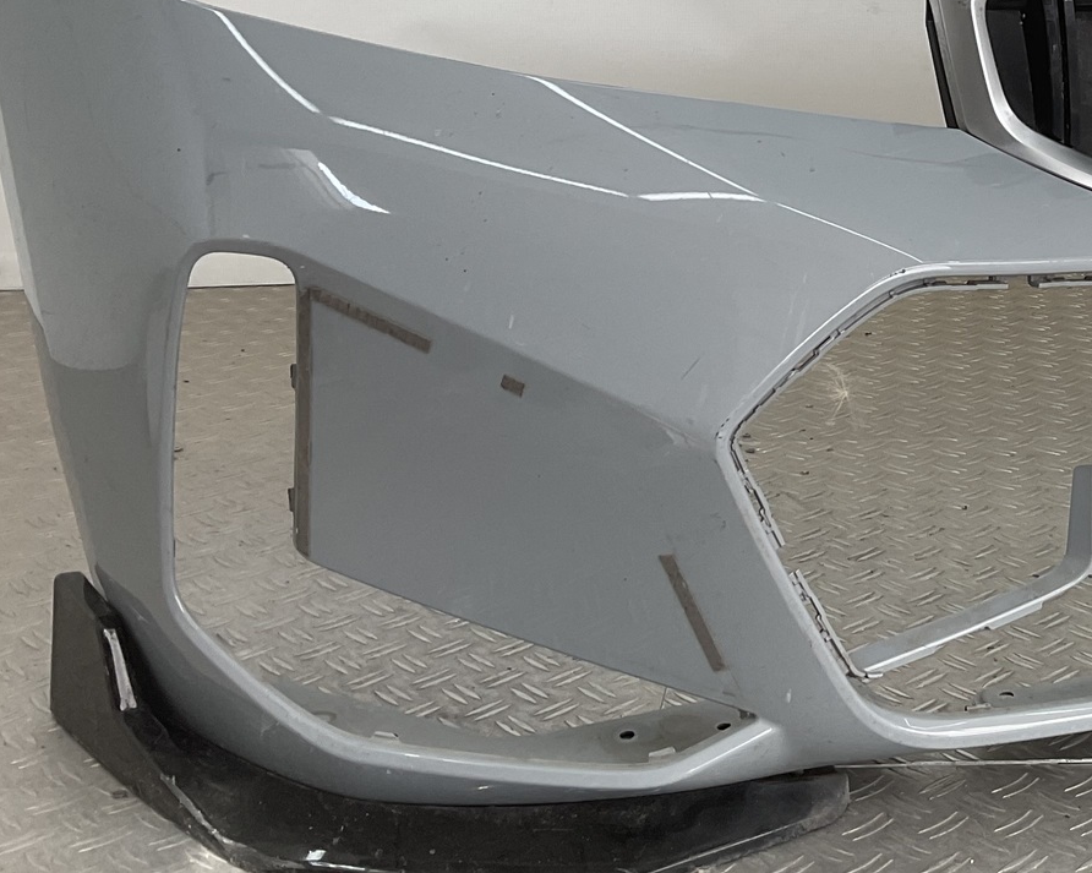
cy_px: 133
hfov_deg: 28.0
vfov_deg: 23.4
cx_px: 1072
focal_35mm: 64
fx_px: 2068
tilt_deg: -11.1
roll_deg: -1.0
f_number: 1.8
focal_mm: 3
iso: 16
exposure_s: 1/201
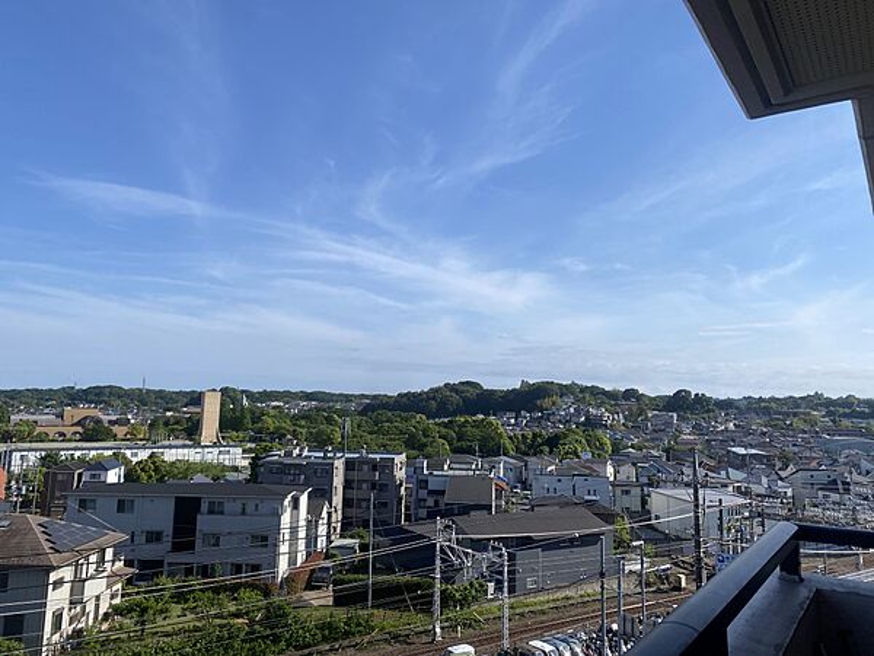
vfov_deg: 53.1
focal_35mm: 26
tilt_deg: +6.4
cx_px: 437
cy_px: 328
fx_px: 656
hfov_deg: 67.3
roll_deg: -2.6
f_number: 1.8
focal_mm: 4.25
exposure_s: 1/4274
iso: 32
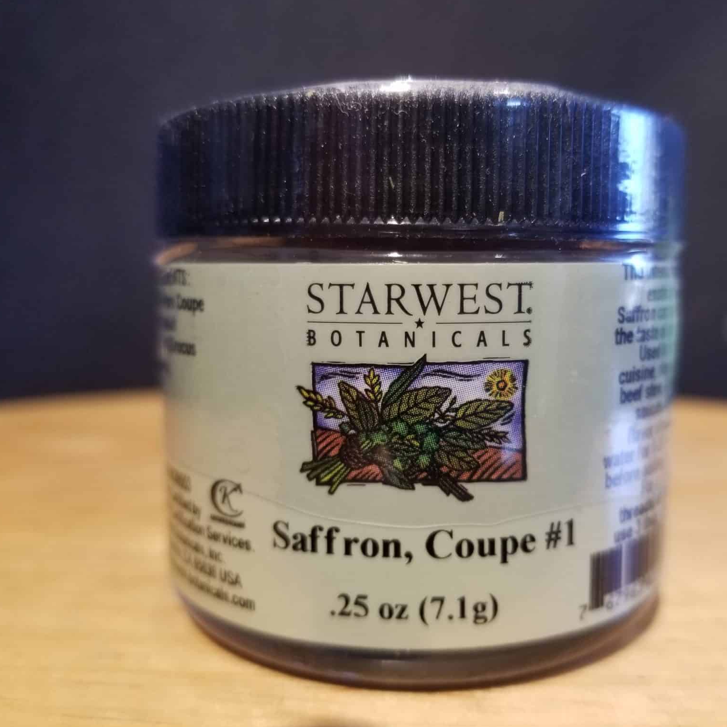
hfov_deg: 52.3
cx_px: 416
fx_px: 737
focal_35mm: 31
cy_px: 364
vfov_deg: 52.5
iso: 100
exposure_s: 1/60
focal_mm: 4.25
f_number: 1.7
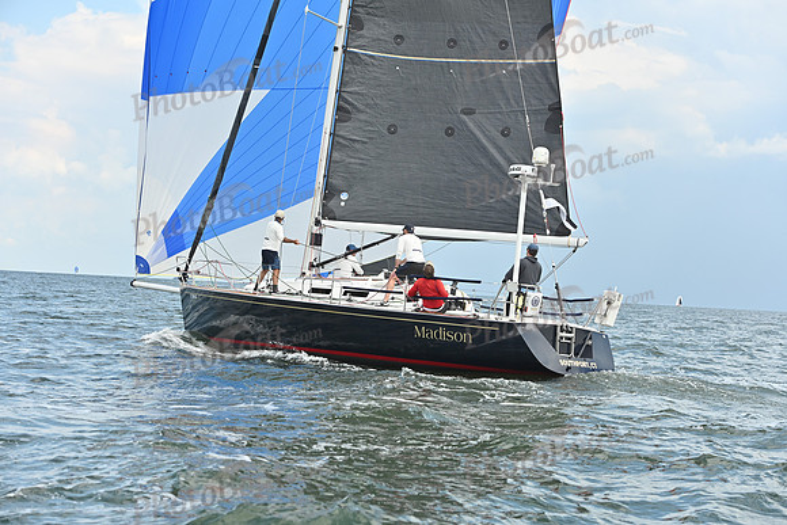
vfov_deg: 19.5
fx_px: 1531
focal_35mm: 70
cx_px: 394
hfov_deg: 28.8
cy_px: 262
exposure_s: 1/1600
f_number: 5.6
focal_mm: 70
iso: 320
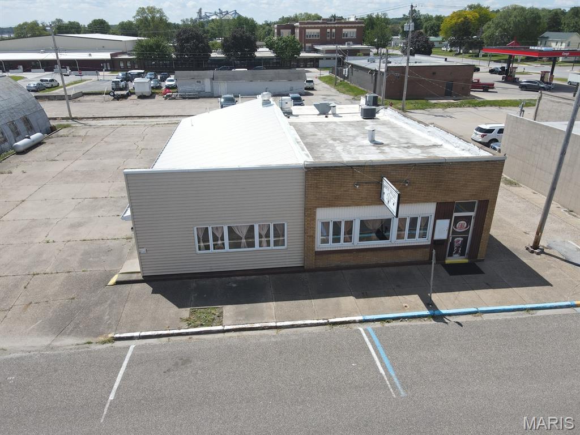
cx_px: 290
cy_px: 218
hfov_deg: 71.6
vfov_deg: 56.8
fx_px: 402
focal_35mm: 24
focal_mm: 4.5
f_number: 2.8
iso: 100
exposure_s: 1/800
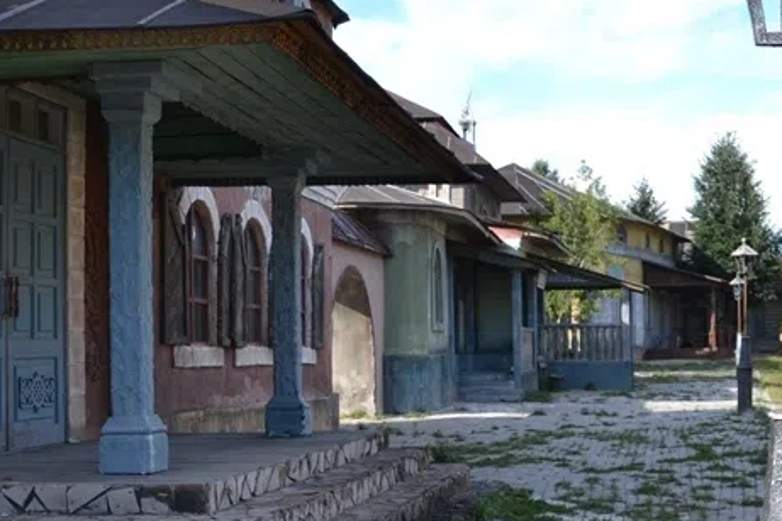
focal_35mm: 60
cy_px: 296
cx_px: 433
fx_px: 1303
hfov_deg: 33.4
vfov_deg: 22.6
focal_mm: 18
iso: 200
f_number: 8
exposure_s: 1/250
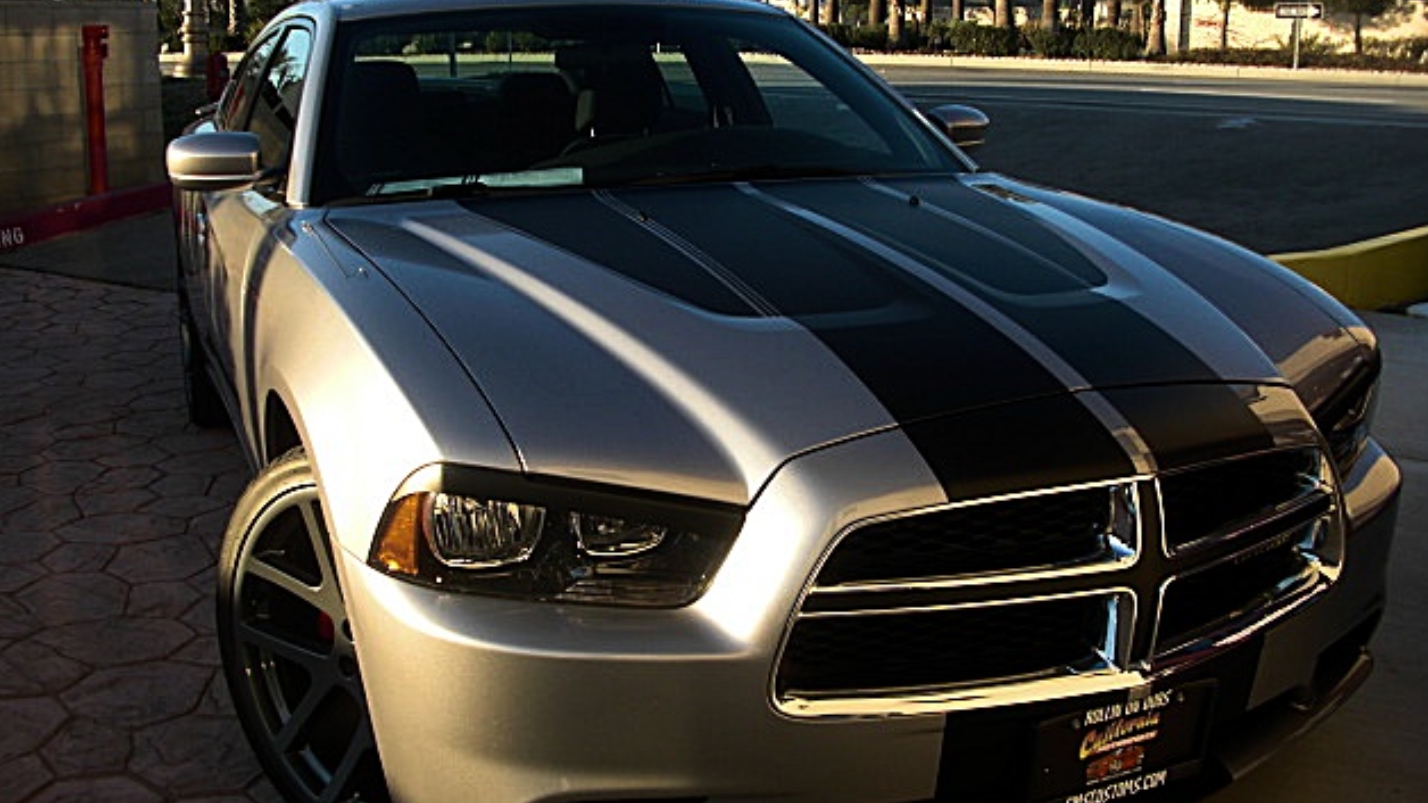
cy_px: 387
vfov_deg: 29.7
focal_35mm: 40
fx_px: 1514
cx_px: 712
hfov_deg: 50.5
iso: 50
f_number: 2.8
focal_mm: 6.3
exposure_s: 1/250
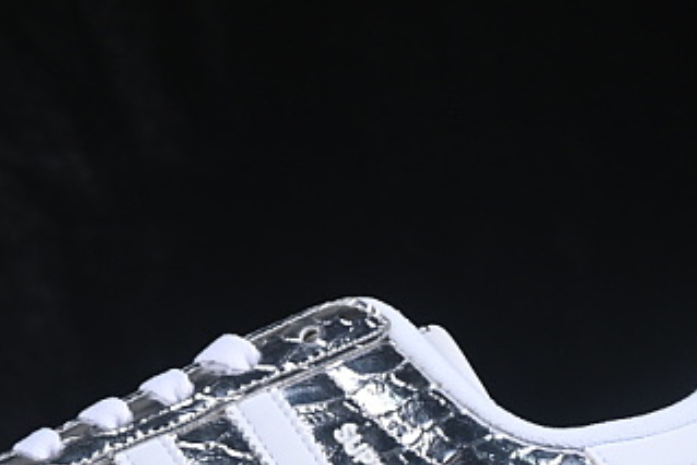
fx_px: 3641
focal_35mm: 188
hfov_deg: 10.9
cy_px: 403
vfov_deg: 7.3
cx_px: 271
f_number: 8
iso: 160
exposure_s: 1/80
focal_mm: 50
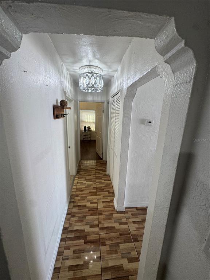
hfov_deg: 85.7
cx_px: 105
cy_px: 140
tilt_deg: -10.5
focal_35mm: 14
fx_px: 113
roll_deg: -0.3
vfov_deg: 102.1
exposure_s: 1/120
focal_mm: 2.22
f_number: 2.2
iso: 100
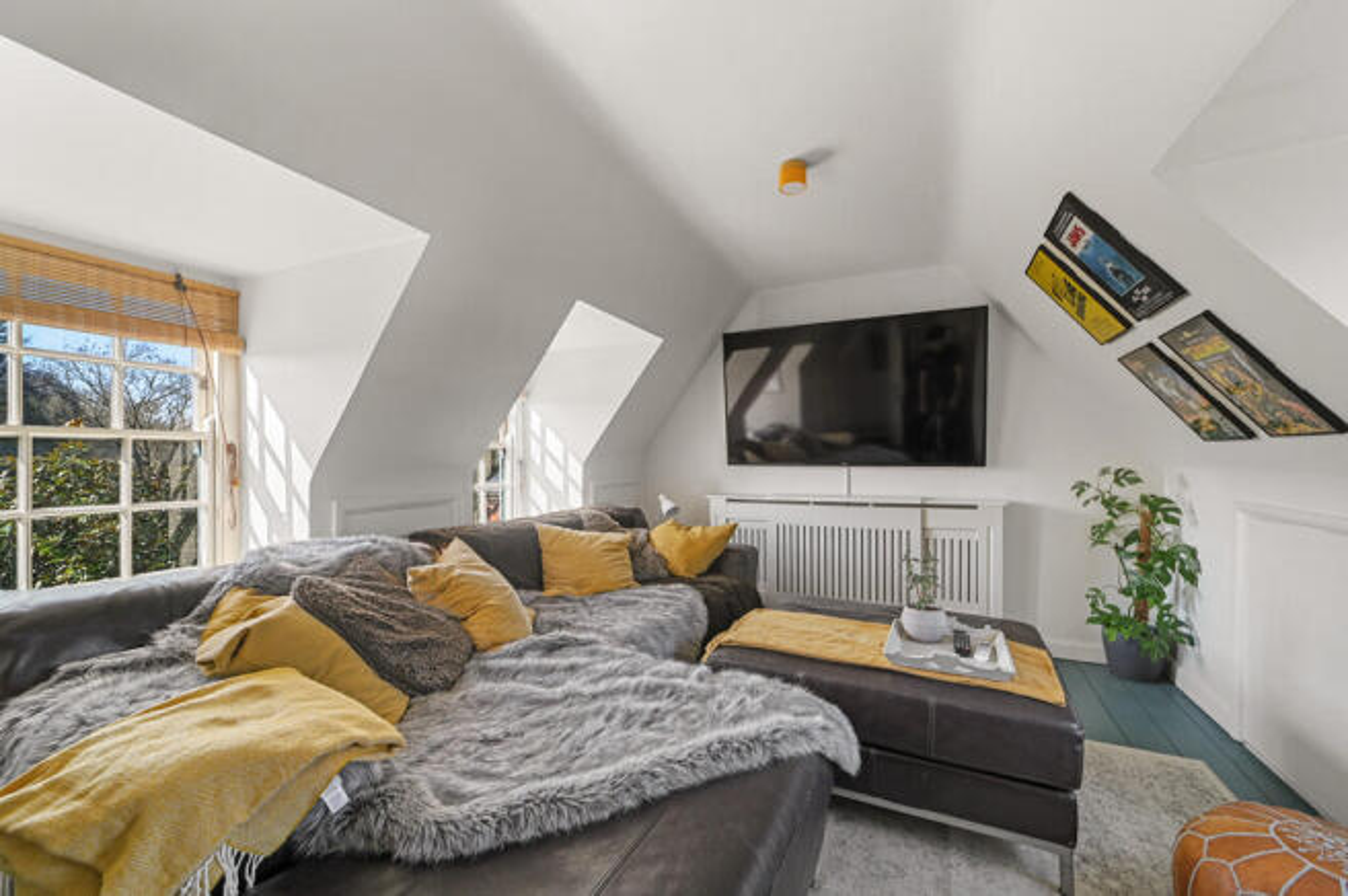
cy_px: 448
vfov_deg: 81.1
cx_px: 674
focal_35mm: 14
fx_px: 524
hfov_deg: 104.3
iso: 400
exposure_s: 1/10
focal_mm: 14
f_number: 7.1
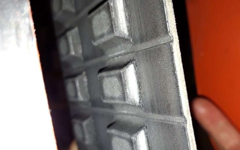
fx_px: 236
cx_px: 135
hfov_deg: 53.9
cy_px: 100
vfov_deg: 35.0
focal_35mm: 36
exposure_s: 1/116
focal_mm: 3.6
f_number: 1.9
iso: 40
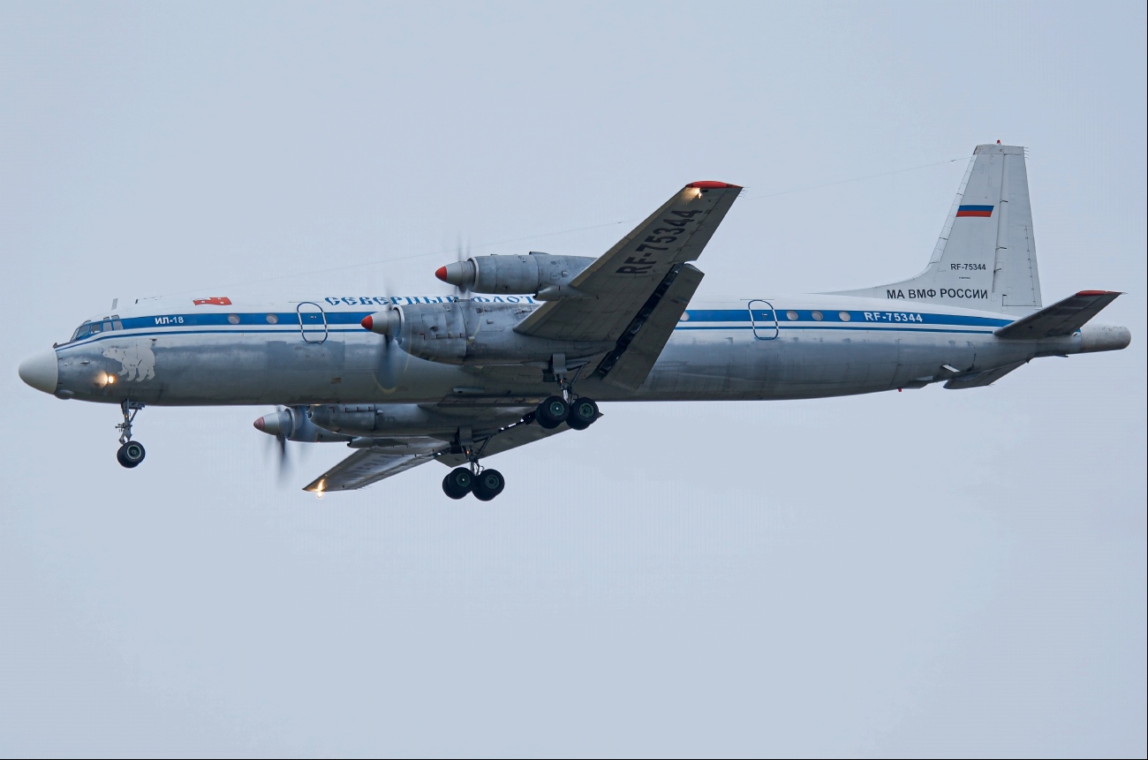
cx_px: 574
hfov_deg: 7.9
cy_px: 380
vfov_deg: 5.2
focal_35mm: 262
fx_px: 8353
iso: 125
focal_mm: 175
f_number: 5
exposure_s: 1/100
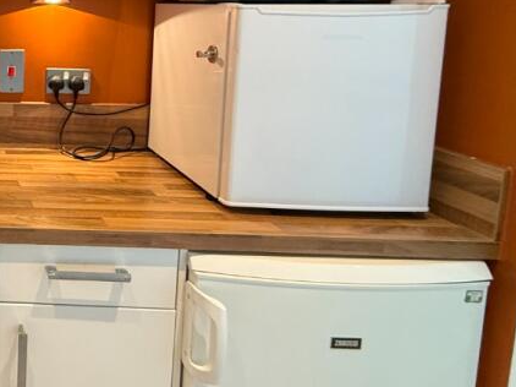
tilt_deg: -5.1
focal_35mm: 34
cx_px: -81
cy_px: 54
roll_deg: -0.4
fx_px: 507
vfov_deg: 39.4
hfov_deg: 40.6
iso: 250
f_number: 2.2
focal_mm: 2.22
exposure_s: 1/50
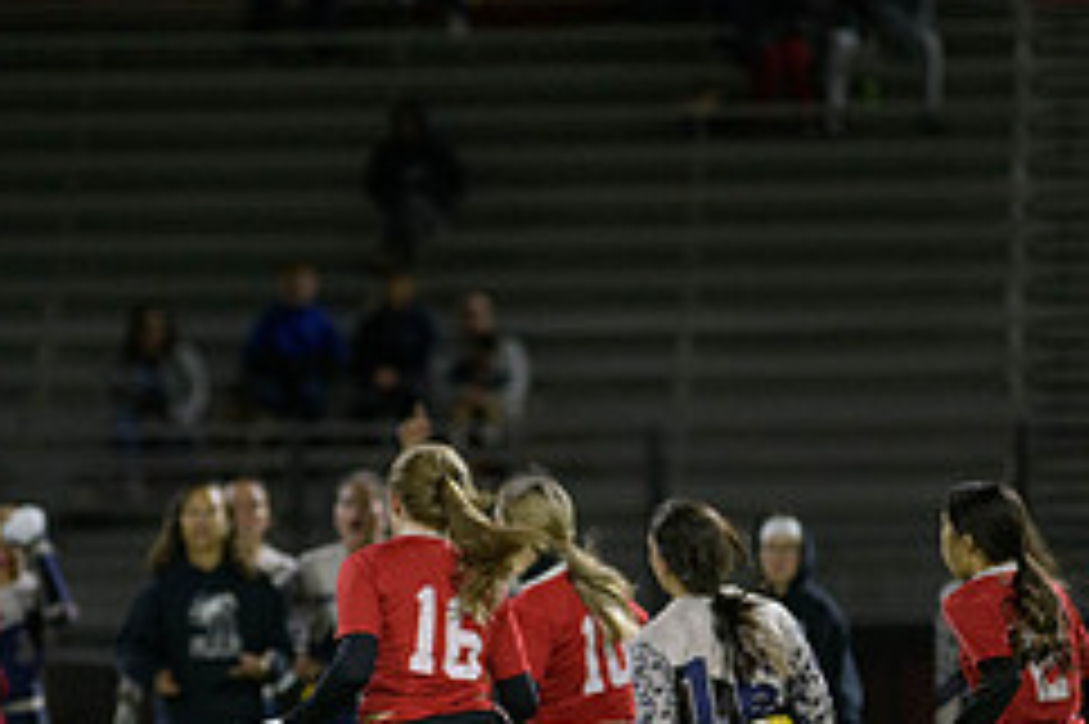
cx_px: 486
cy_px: 605
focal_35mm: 480
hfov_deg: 4.3
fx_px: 14510
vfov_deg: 2.9
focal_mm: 200
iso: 3200
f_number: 2.8
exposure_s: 1/640
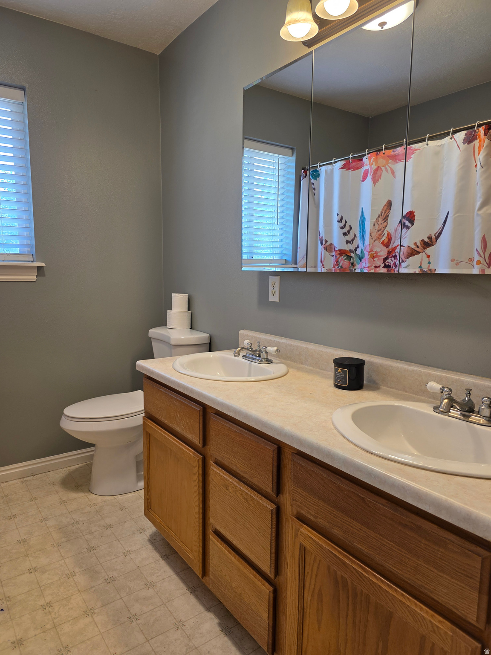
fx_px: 435
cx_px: 246
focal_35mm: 23
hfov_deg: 58.9
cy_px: 328
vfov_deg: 73.9
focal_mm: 6.3
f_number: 1.7
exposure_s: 1/120
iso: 80
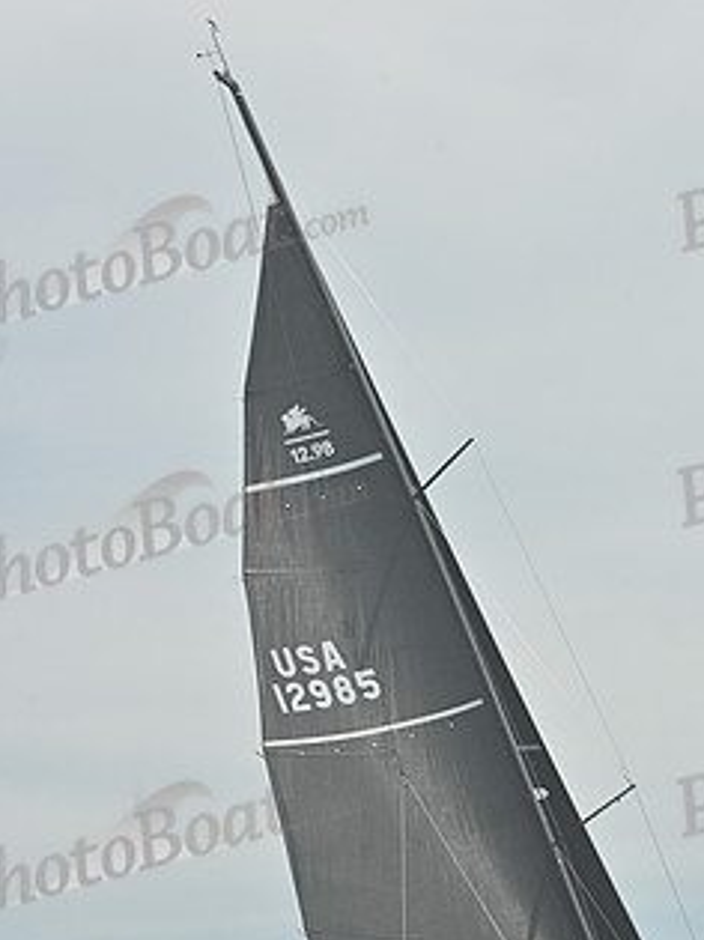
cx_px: 524
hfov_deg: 11.9
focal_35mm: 124
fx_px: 3365
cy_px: 648
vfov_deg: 15.9
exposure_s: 1/1250
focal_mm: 70
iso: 320
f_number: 9
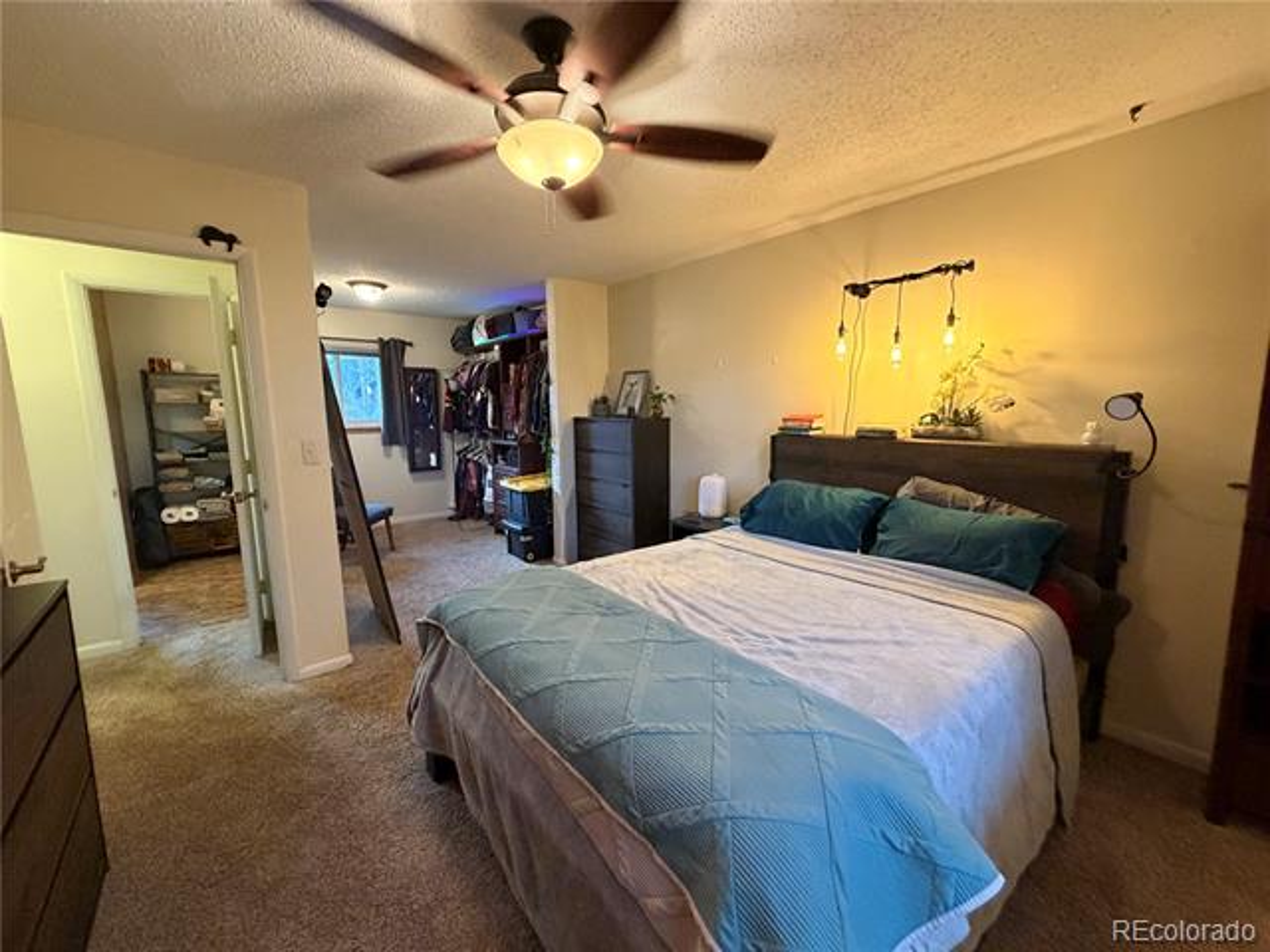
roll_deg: -0.6
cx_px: 635
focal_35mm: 14
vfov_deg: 85.7
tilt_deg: -9.2
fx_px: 514
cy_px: 476
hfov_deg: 102.1
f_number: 2.2
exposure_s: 1/60
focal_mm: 2.22
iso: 500
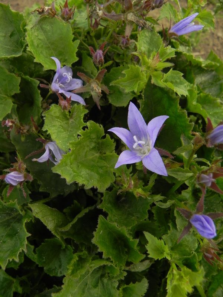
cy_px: 148
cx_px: 112
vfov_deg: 67.3
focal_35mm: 26
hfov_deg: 53.1
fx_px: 223
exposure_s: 1/500
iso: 160
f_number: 3.2
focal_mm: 4.6
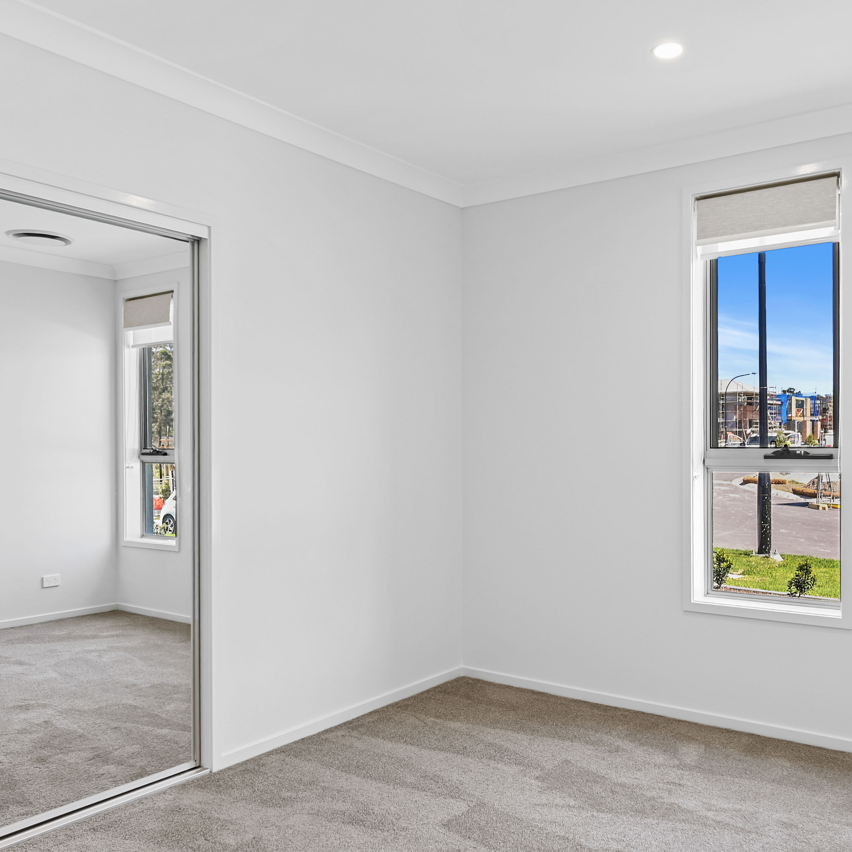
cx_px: 491
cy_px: 483
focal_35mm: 29
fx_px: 808
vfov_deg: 55.4
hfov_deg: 55.4
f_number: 4
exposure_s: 1/13
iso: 100
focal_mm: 14
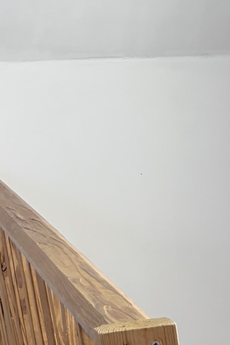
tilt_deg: -26.4
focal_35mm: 91
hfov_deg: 13.7
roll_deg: +0.8
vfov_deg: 19.6
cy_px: 509
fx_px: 871
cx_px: 393
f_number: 1.78
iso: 200
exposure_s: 1/152
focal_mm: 6.76
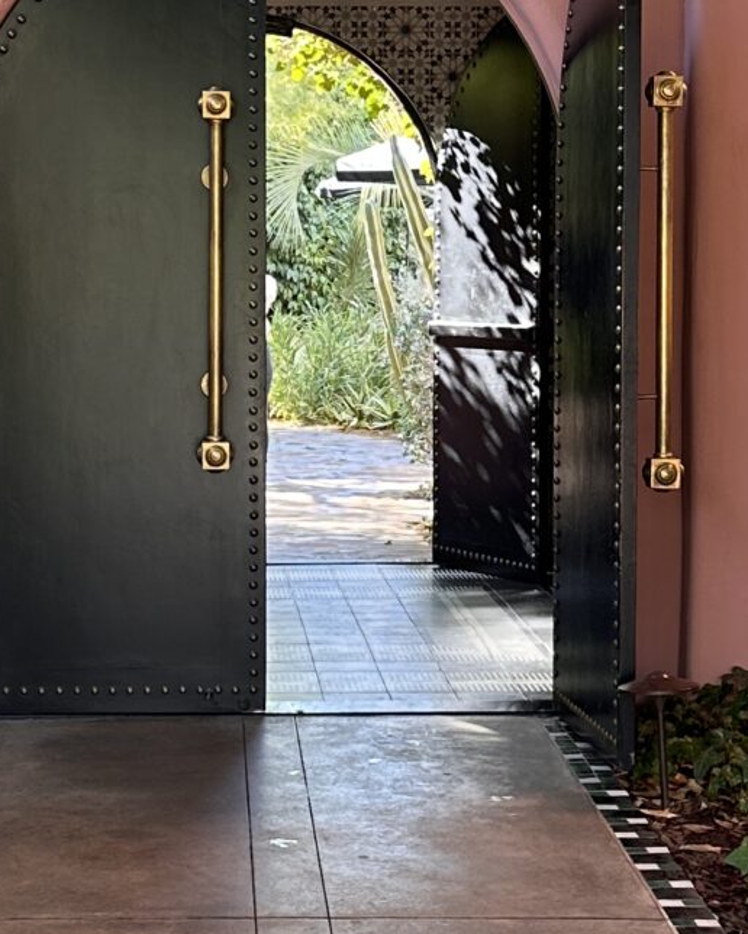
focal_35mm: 93
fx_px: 2574
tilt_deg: -2.1
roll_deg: -0.1
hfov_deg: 16.5
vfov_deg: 20.6
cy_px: 392
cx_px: 291
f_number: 1.78
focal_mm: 6.86
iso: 100
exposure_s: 1/121
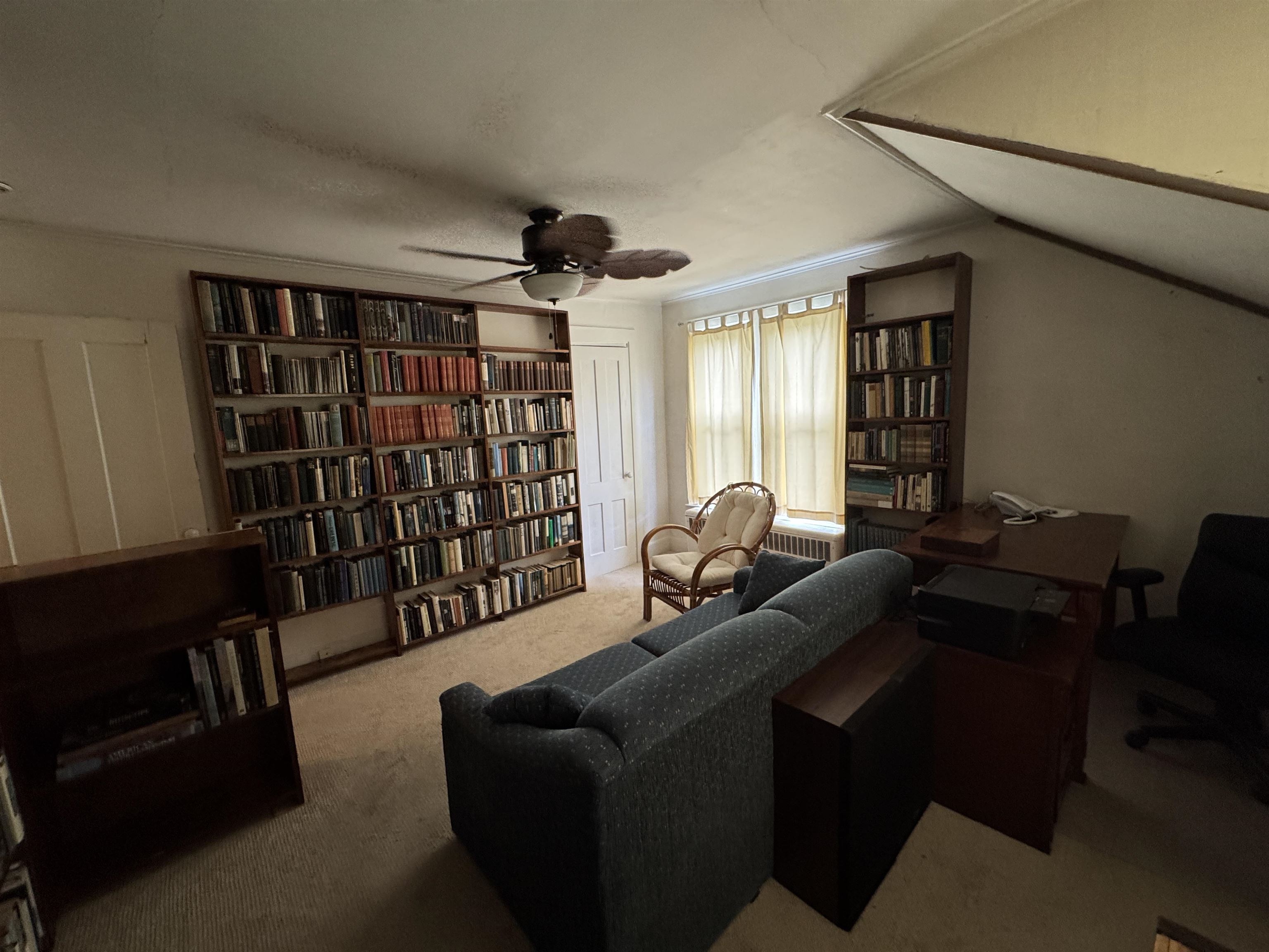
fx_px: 513
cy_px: 476
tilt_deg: -7.5
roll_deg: +3.3
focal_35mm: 14
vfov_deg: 85.7
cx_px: 634
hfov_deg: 102.1
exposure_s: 1/83
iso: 320
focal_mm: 2.22
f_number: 2.2
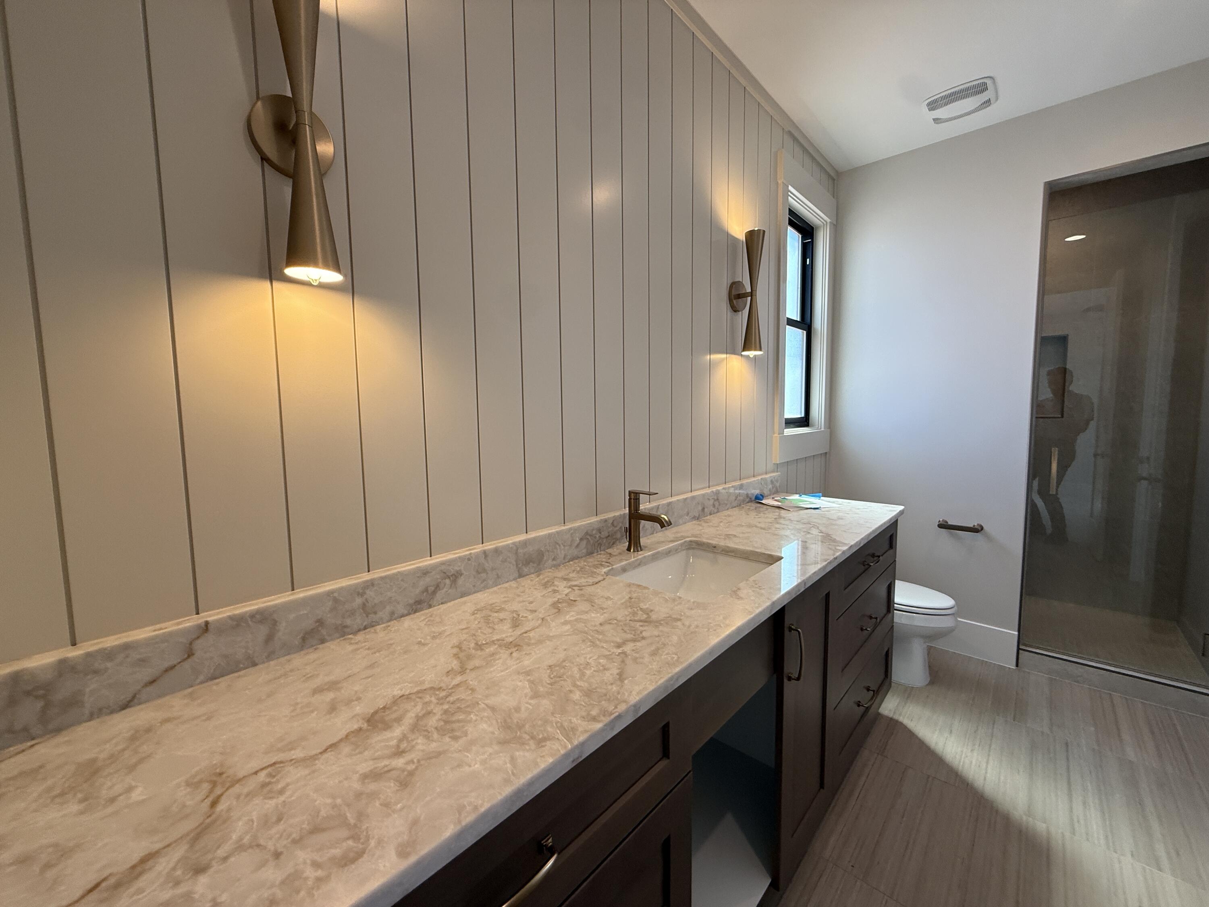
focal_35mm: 14
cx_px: 604
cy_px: 454
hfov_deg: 102.1
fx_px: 489
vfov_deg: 85.7
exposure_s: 1/120
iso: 80
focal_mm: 2.22
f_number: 2.2
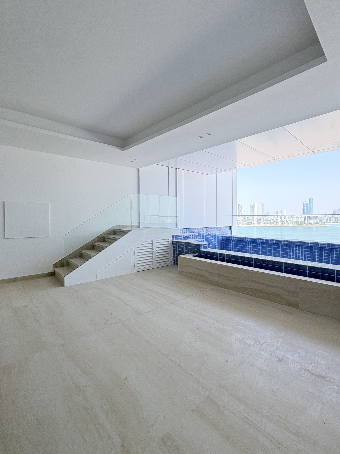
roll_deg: +0.3
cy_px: 226
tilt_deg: -2.4
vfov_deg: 94.5
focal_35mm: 16
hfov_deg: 77.8
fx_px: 210
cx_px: 191
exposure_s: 1/646
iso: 50
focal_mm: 2.22
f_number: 2.2
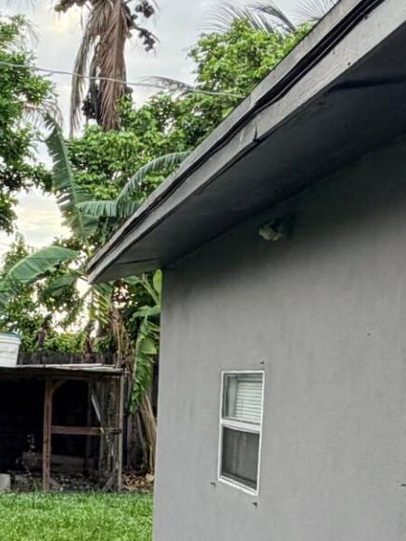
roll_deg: -2.3
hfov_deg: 20.4
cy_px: 386
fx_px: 1079
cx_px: -29
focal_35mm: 69
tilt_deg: -0.8
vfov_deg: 27.9
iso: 50
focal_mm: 2.22
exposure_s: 1/123
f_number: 2.2
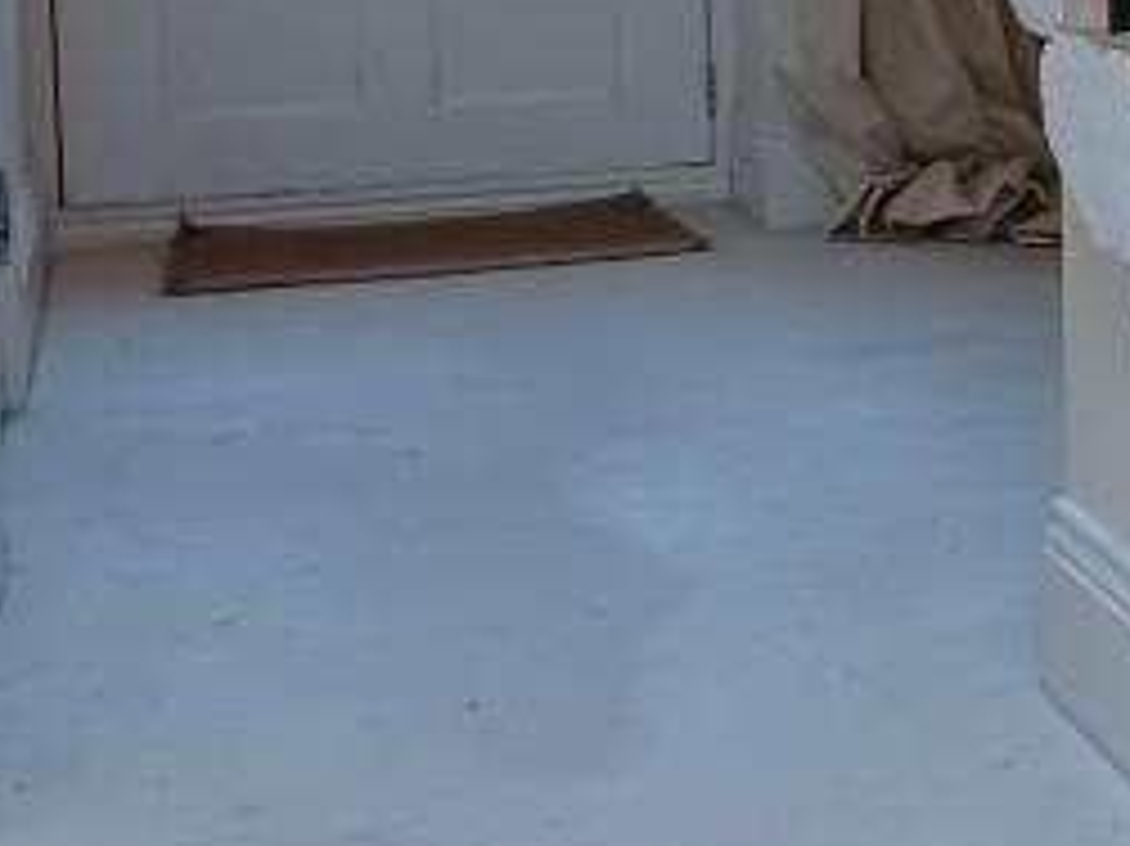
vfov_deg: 14.2
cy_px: -94
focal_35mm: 102
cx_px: 1580
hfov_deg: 17.7
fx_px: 3328
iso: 320
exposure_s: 1/50
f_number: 1.8
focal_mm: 4.6
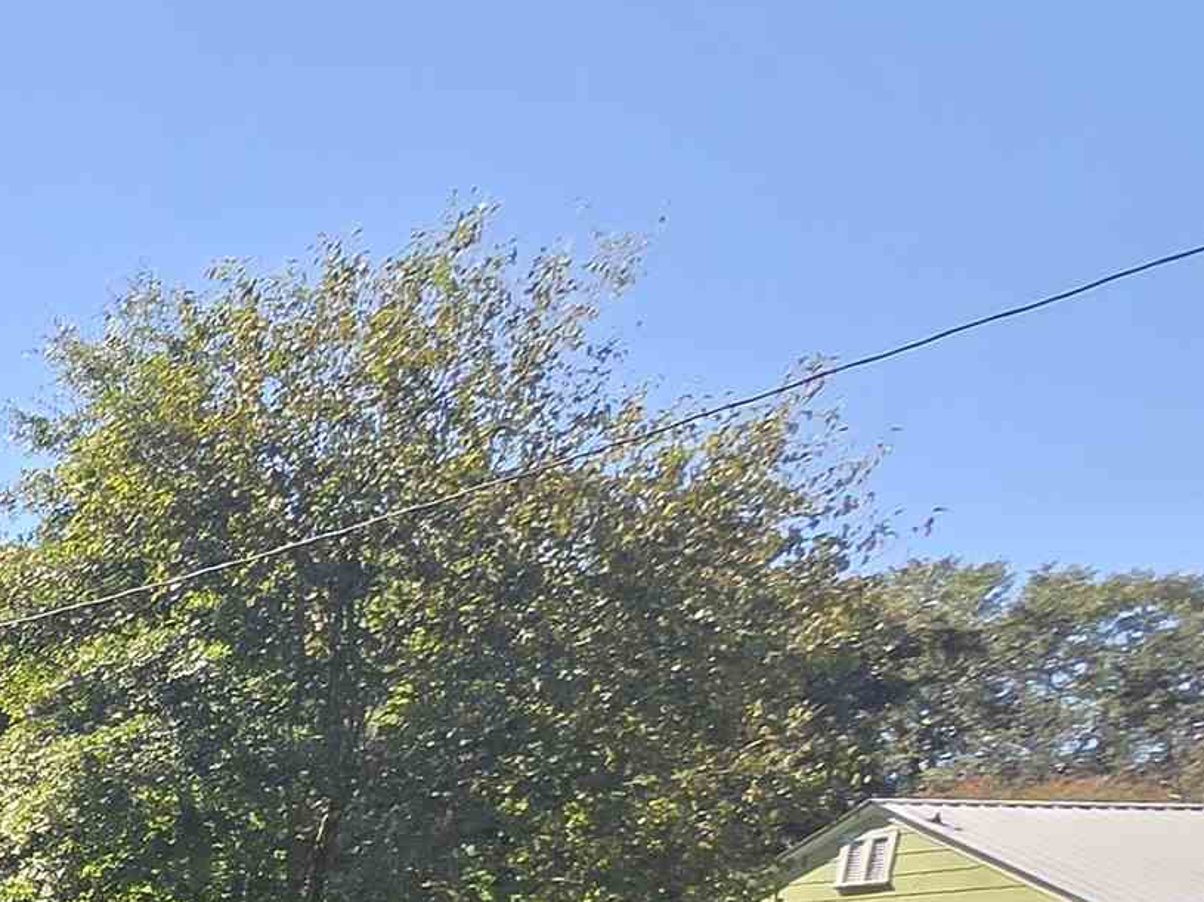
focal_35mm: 49
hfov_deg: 23.0
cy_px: 1366
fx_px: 1704
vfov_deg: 23.5
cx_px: -913
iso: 25
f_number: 2.2
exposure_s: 1/369
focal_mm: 1.7
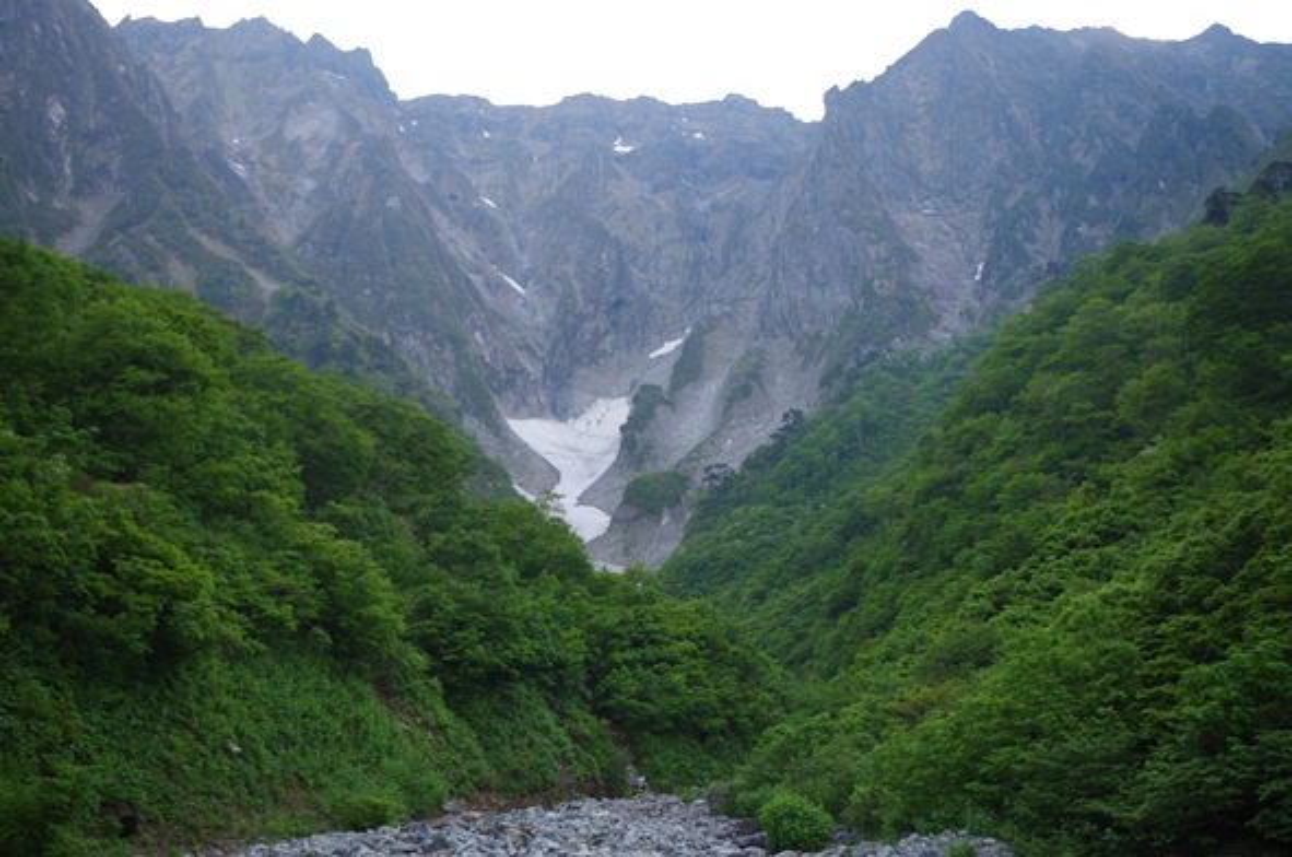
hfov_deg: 55.9
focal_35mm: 34
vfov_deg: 38.8
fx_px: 1218
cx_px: 646
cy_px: 428
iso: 100
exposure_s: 1/125
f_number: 4
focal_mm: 23.13
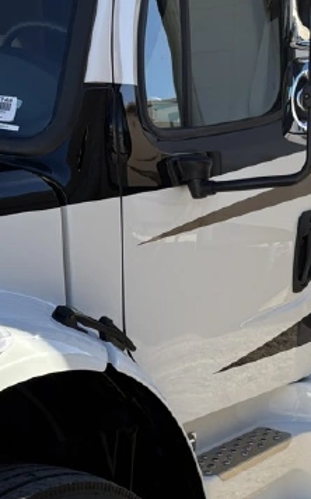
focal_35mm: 62
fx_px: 842
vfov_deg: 32.4
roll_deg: +3.1
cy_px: 374
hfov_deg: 20.8
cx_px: 230
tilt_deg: -10.7
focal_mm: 5.96
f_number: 1.6
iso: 50
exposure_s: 1/1751
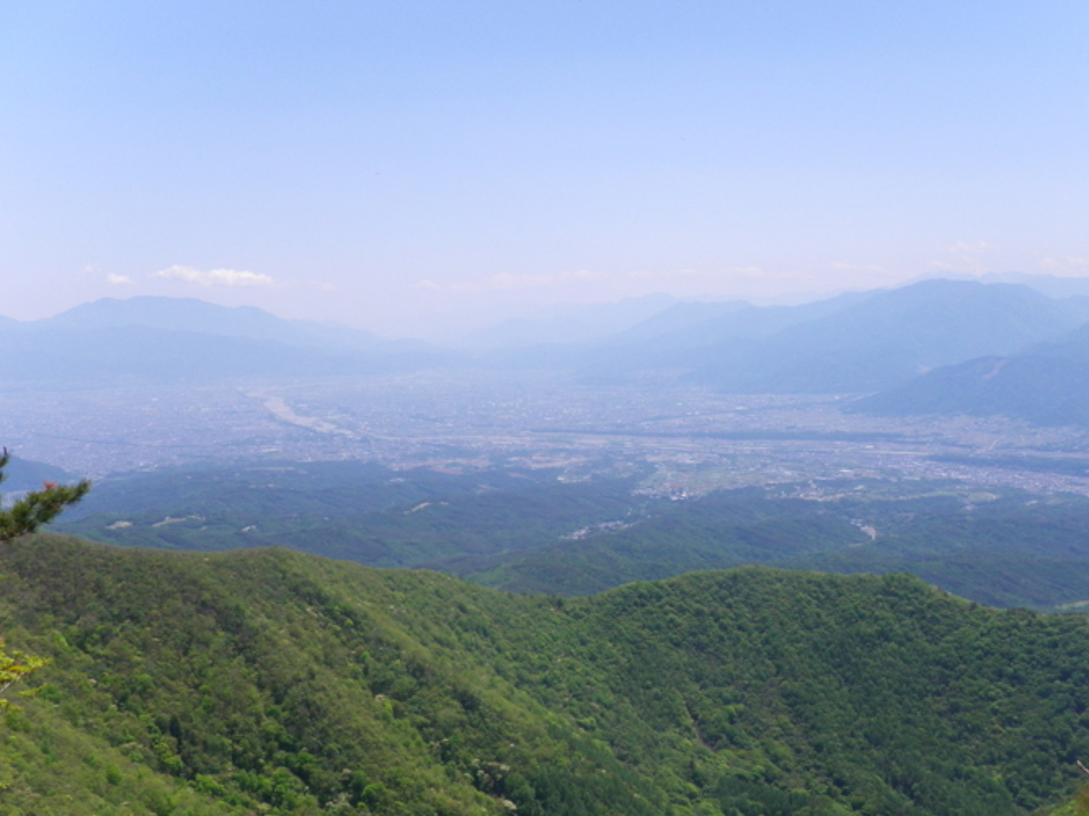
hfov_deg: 44.7
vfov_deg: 34.3
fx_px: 1321
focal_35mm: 42
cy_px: 470
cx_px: 619
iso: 64
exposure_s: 1/250
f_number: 6.3
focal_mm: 6.2
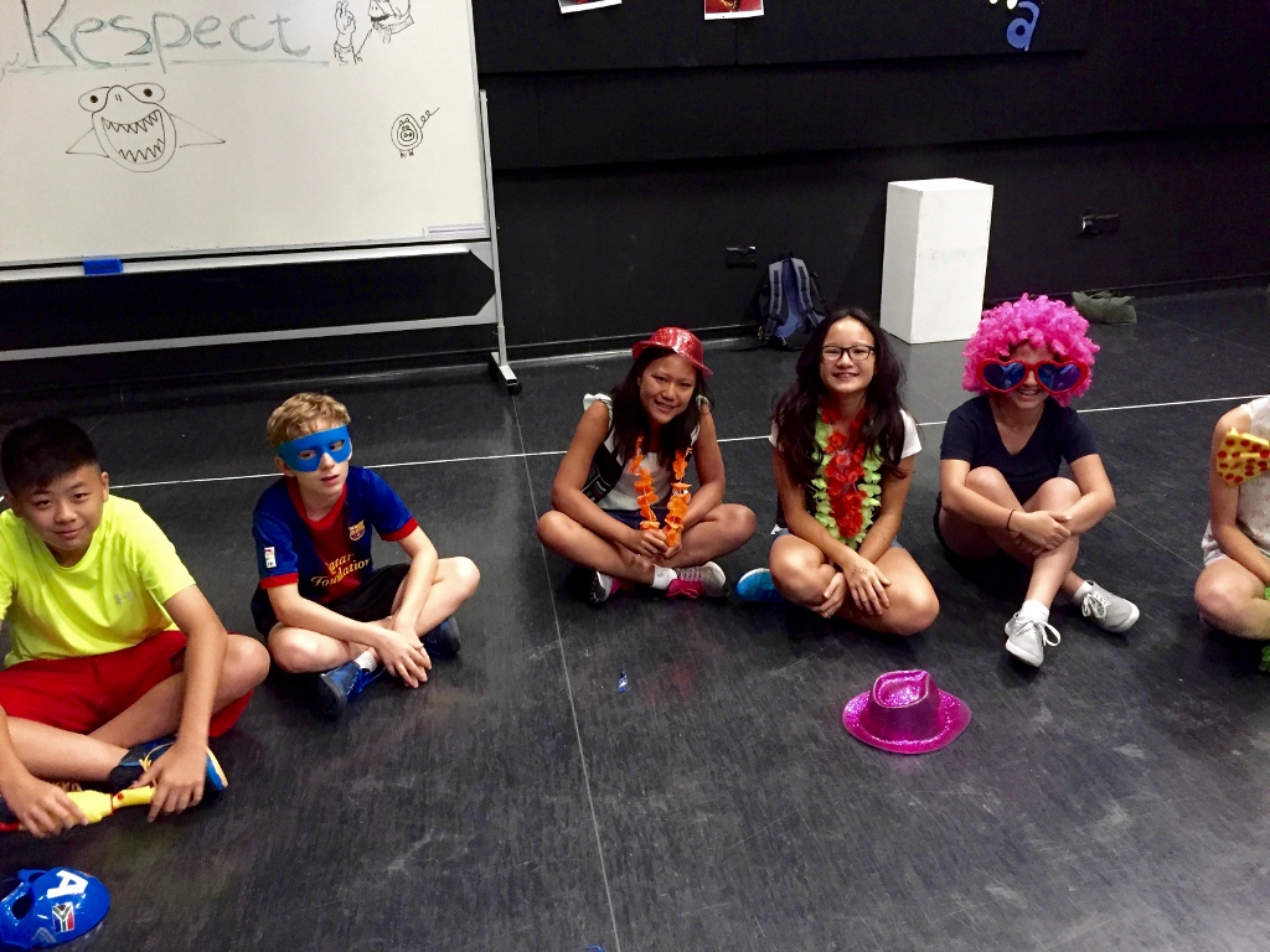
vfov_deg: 48.2
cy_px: 476
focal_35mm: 29
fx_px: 1064
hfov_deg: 61.7
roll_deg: +0.7
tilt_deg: -20.7
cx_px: 635
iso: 320
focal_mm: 4.15
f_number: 2.2
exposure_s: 1/17
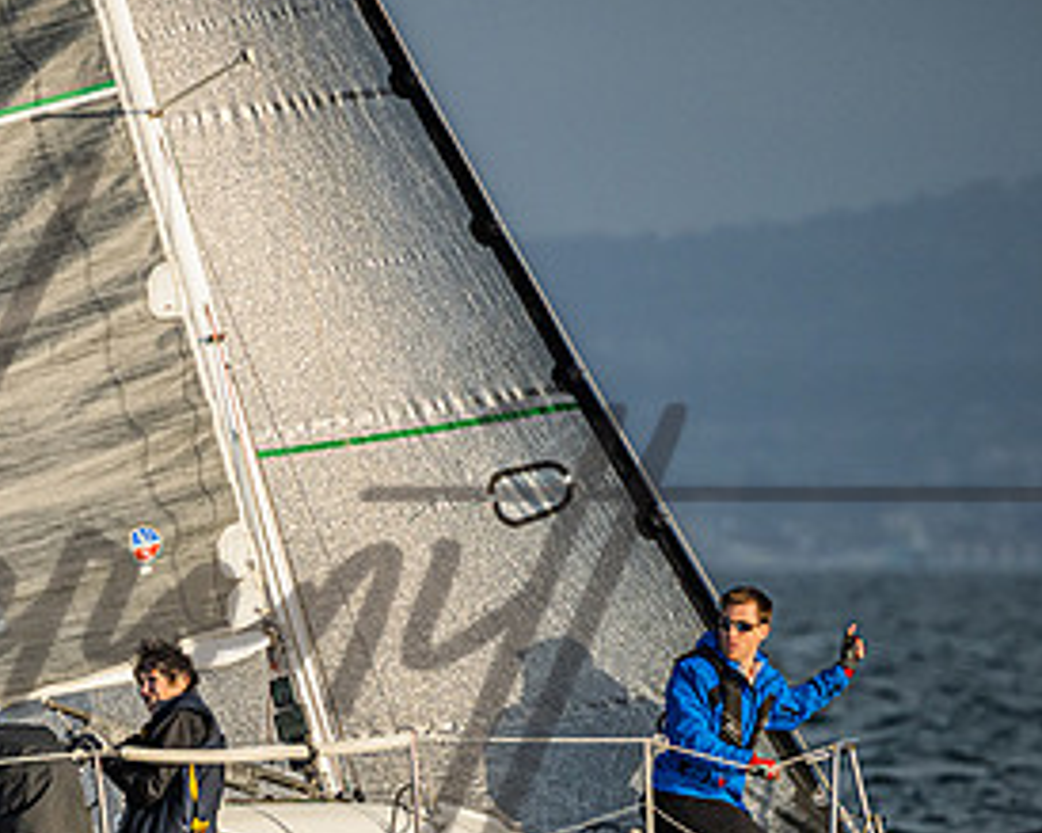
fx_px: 28454
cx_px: 40
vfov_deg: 1.7
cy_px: 657
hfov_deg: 2.1
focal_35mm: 923
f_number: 5.6
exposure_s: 1/3200
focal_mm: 400
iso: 560
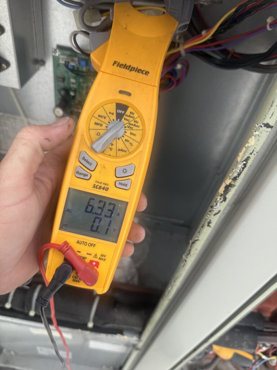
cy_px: 185
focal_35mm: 24
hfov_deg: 56.8
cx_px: 138
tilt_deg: -45.4
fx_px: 256
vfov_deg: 71.6
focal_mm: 6.76
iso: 80
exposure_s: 1/780
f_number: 1.78
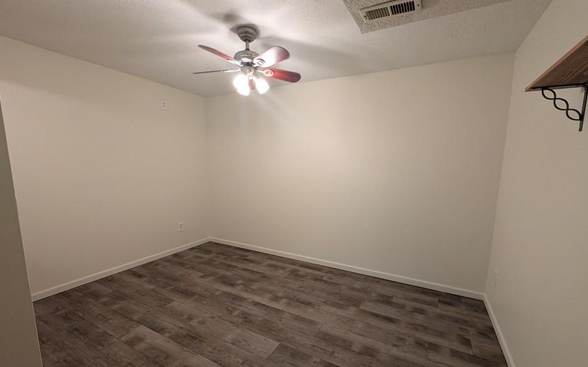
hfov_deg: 105.2
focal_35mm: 14
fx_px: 224
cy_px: 199
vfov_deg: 78.4
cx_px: 311
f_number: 1.7
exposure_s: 1/120
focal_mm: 2.02
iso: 568
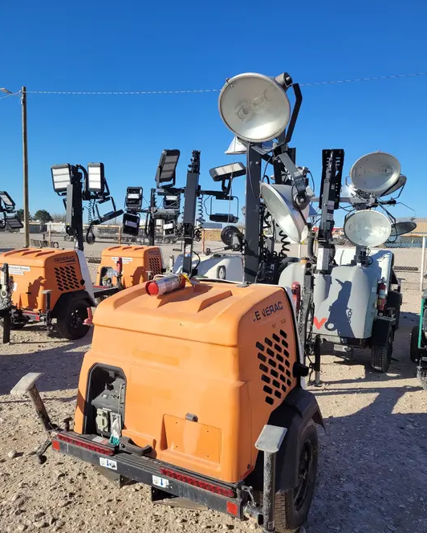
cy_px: 283
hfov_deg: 51.6
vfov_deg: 62.1
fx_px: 442
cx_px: 210
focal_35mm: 28
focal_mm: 5.4
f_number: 1.8
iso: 40
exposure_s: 1/2628
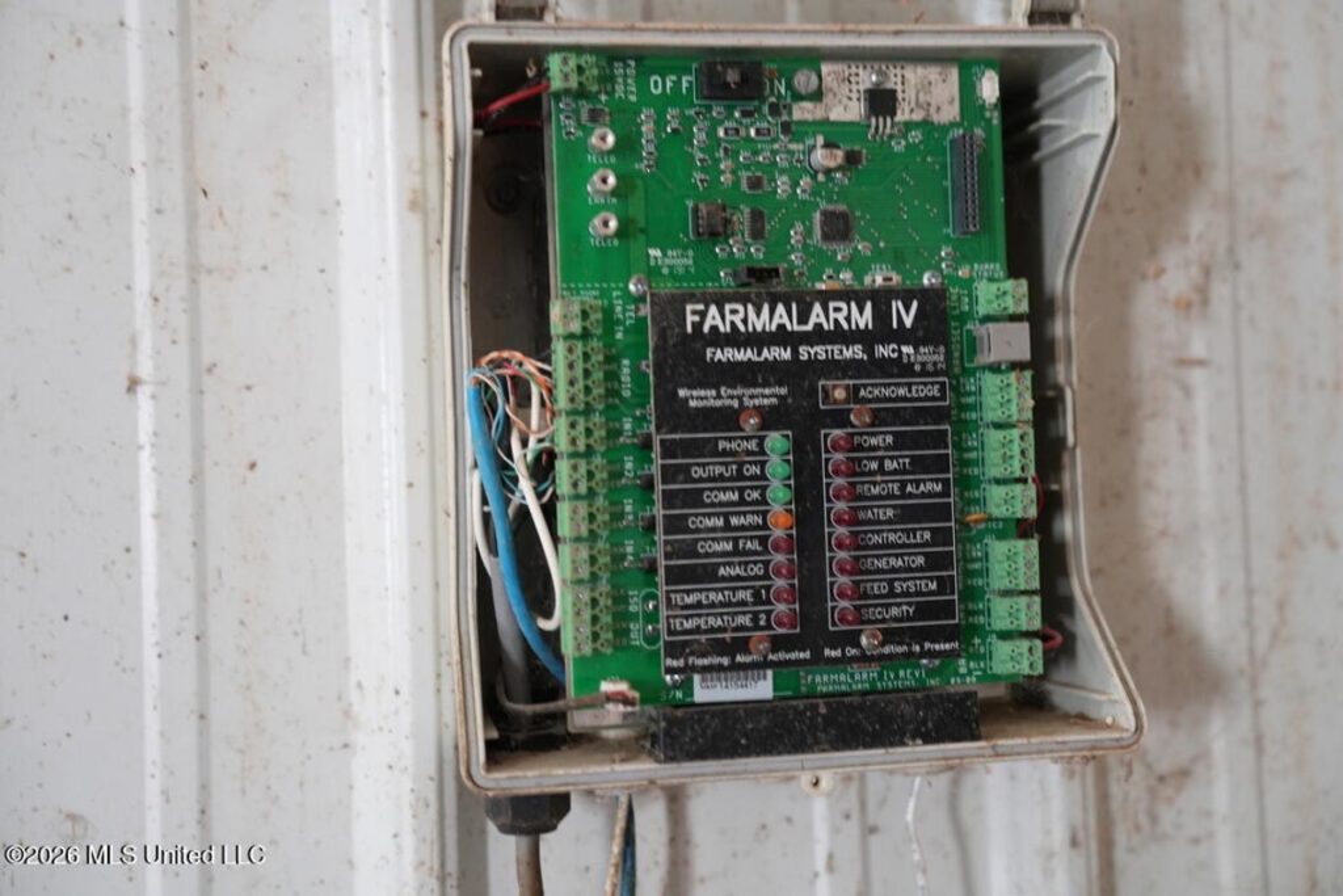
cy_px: 448
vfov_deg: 28.1
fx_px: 1791
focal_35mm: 48
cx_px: 672
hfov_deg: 41.1
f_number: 2.8
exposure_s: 1/13
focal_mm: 48
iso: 2000
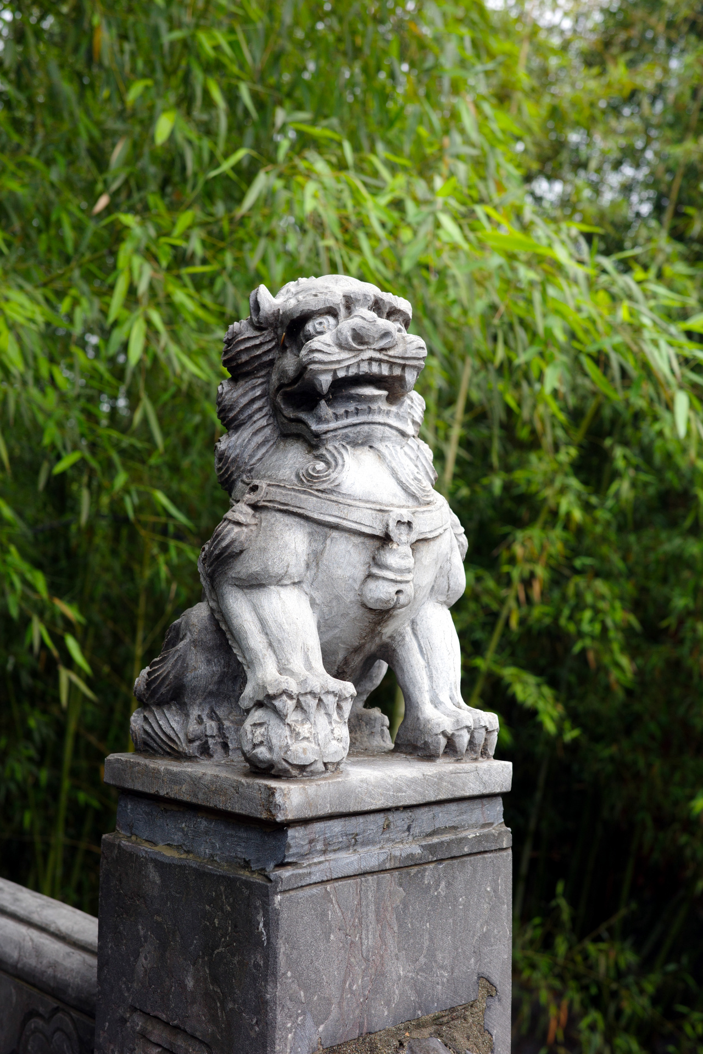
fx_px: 1172
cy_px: 527
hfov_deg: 33.4
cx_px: 352
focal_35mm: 40
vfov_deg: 48.5
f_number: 4.5
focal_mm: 26
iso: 200
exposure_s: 1/250
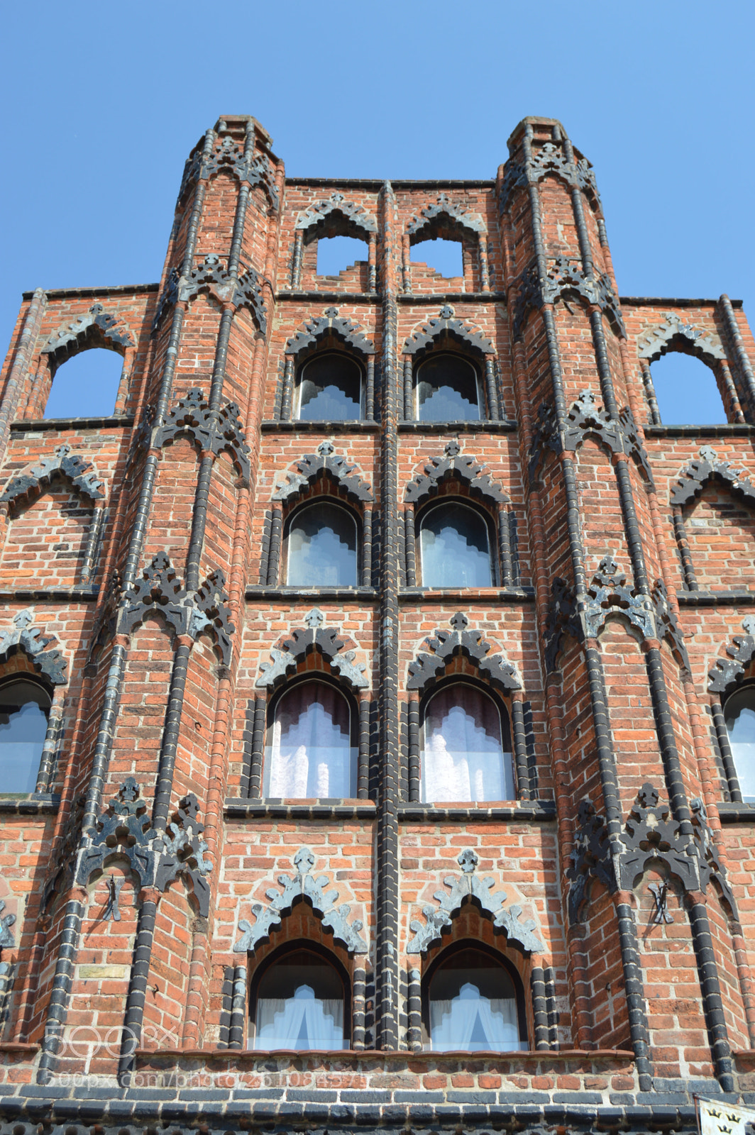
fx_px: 1465
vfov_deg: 42.4
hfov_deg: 28.9
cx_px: 378
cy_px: 568
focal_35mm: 46
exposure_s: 1/200
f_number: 7.1
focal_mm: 31
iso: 100
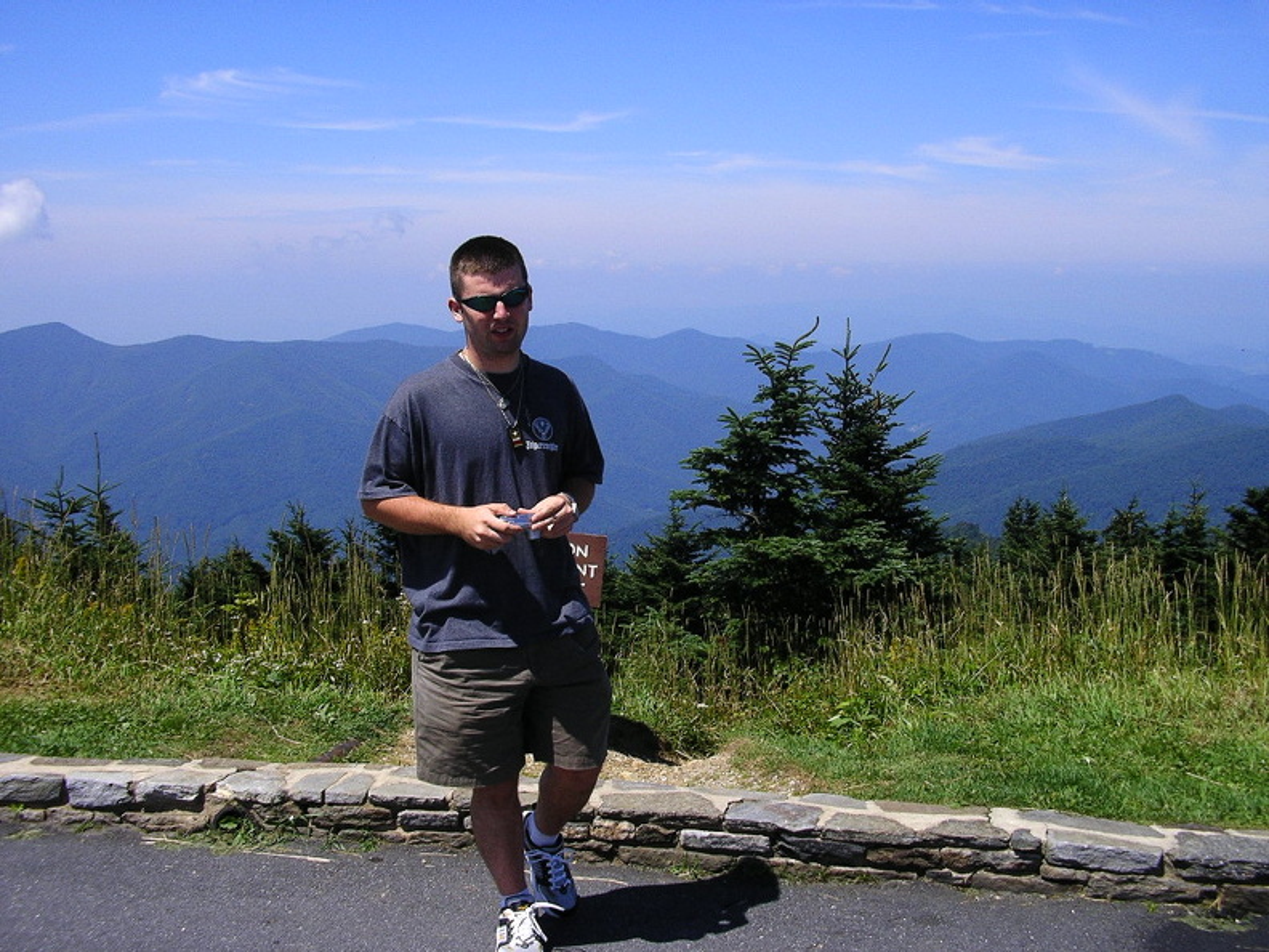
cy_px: 476
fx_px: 1393
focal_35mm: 38
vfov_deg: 37.7
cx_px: 634
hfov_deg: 49.0
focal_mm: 5.8
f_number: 4.1
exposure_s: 1/800
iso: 50
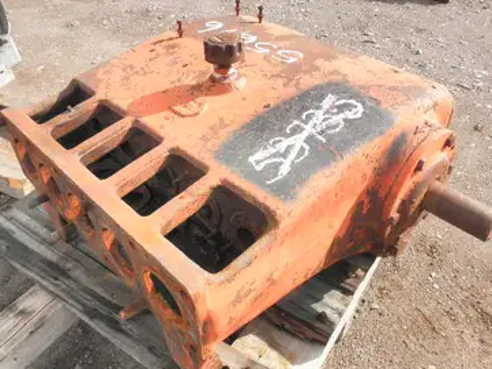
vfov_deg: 45.4
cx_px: 247
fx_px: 441
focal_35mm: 31
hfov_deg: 58.3
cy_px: 197
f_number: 8.5
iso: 64
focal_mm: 5
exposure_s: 1/60
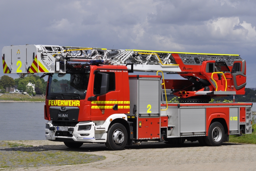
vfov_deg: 13.0
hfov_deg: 19.5
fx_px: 747
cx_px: 128
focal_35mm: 105
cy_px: 86
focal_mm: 70
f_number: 10
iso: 500
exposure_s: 1/1600
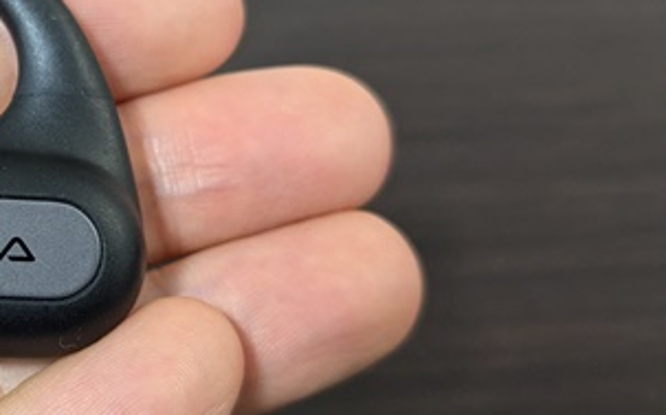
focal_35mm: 63
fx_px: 1143
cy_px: 171
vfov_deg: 20.6
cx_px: -58
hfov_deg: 29.4
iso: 219
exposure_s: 1/40
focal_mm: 4.38
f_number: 1.73
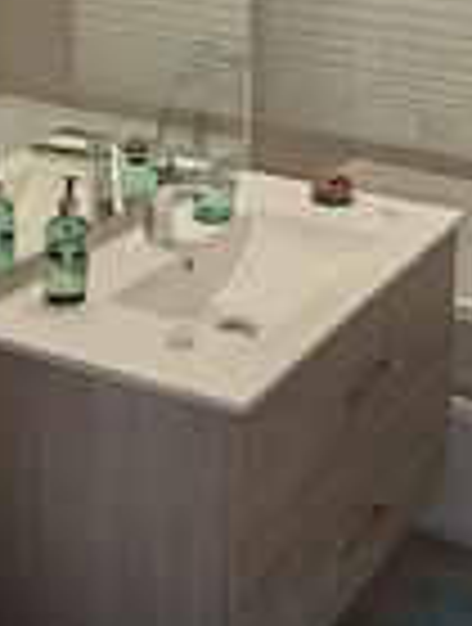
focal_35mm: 66
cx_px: 328
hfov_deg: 22.2
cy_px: 0
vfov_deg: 27.6
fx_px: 1194
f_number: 1.8
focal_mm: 5.54
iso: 200
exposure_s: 1/120
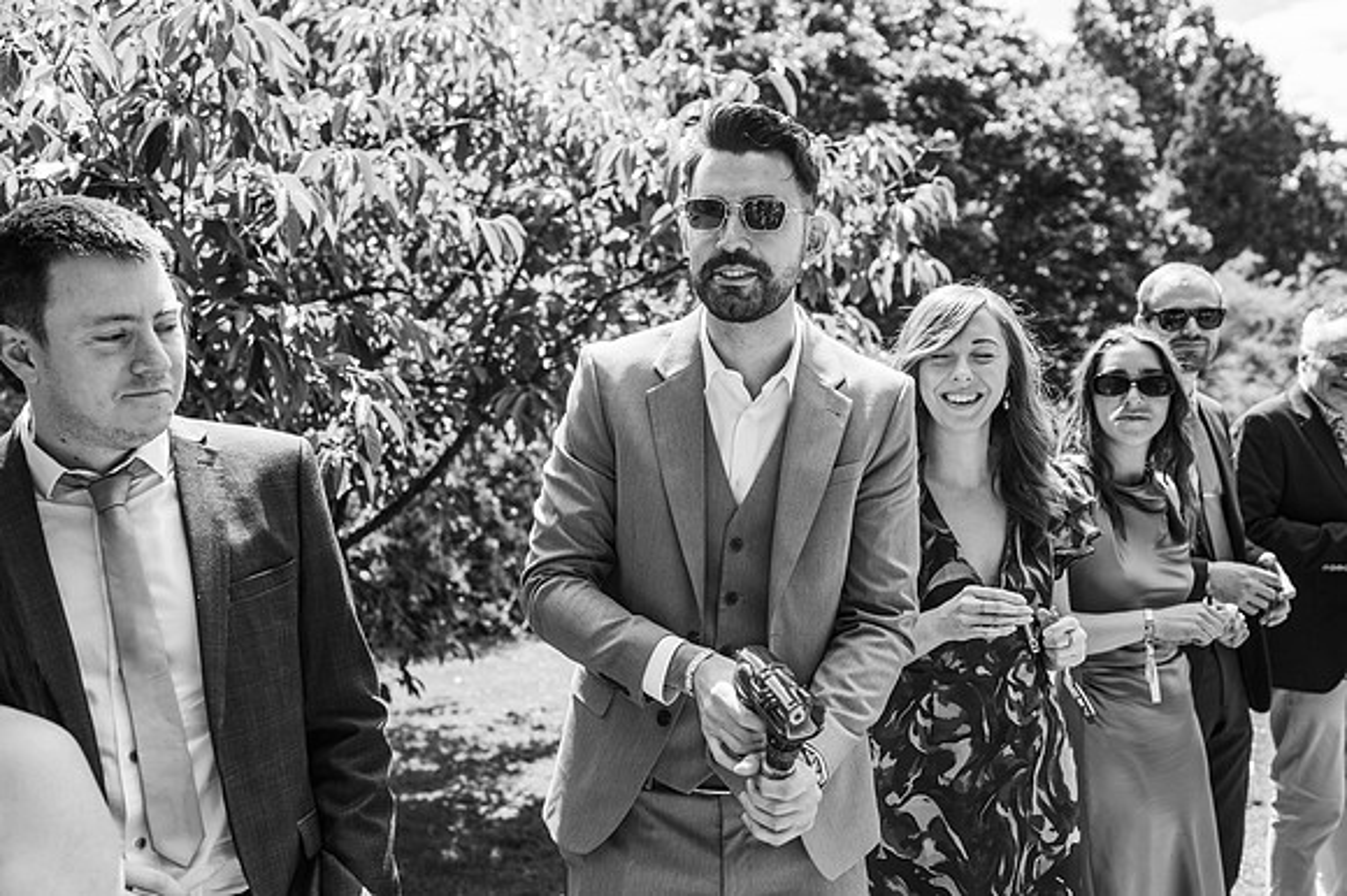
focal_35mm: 35
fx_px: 1309
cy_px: 448
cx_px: 674
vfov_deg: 37.8
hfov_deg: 54.5
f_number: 3.5
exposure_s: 1/500
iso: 100
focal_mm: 35
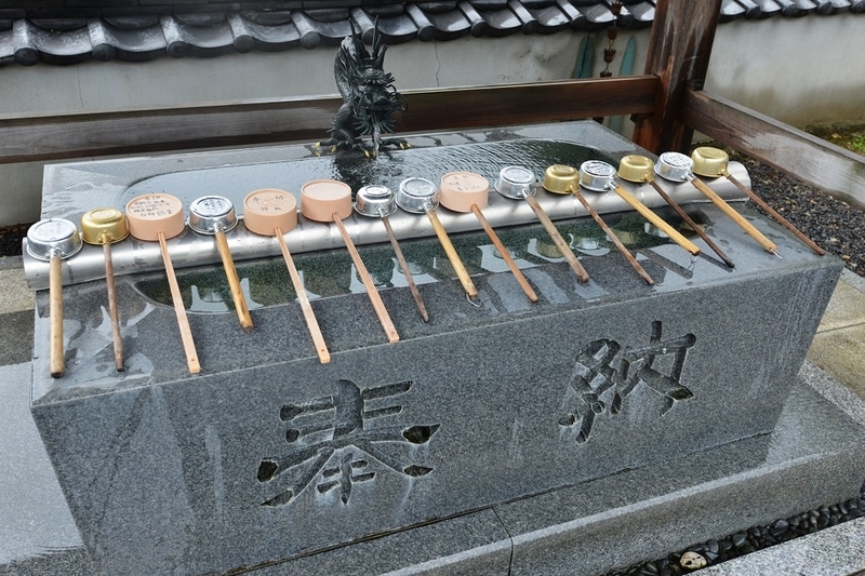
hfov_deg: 60.3
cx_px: 432
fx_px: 745
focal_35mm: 31
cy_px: 288
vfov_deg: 42.3
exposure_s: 1/160
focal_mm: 31
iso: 500
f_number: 6.3
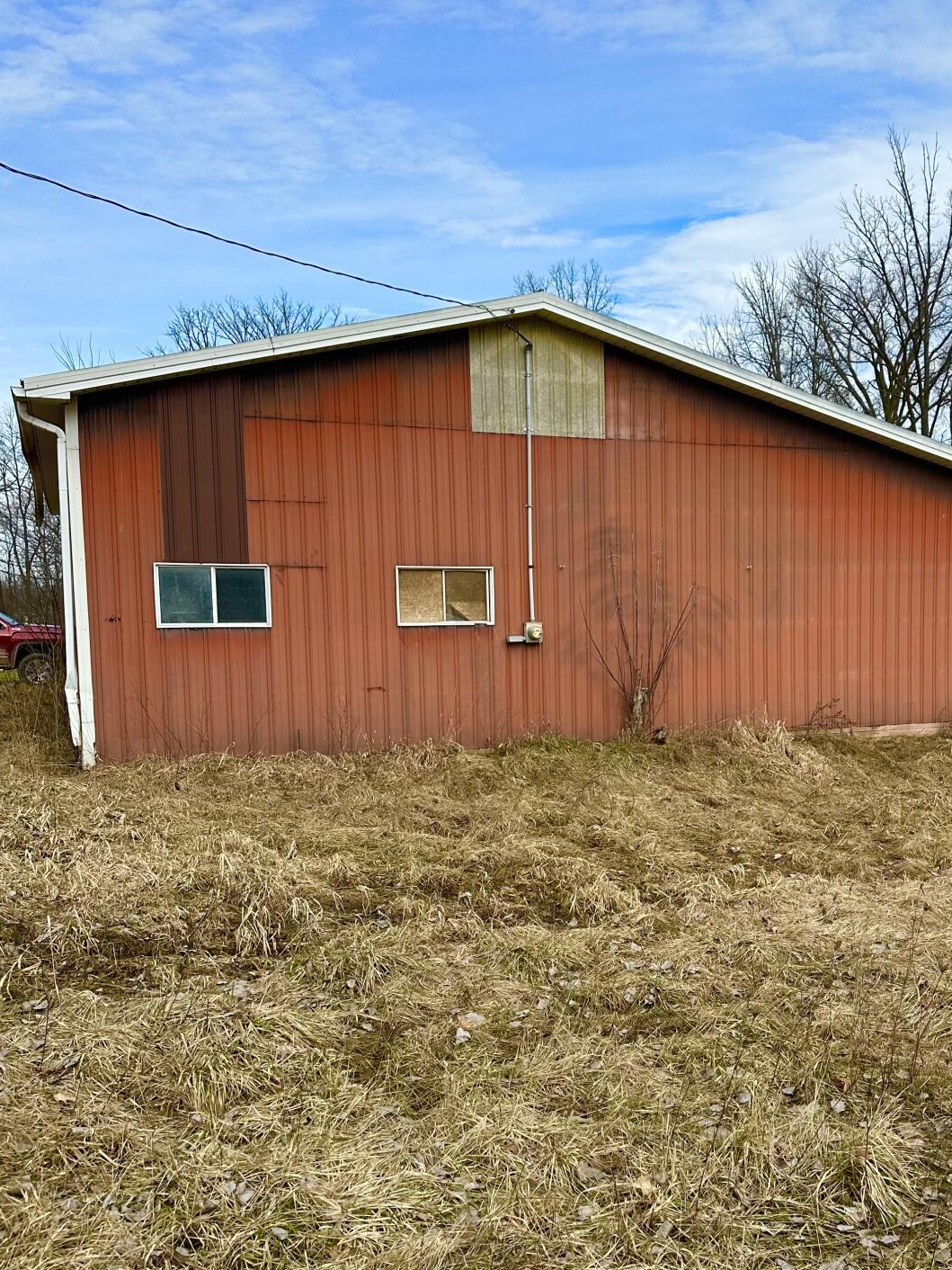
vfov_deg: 53.8
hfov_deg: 41.1
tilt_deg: -4.9
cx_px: 654
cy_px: 717
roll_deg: +0.8
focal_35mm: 34
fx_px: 1247
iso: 80
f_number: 1.78
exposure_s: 1/3597
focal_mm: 6.86
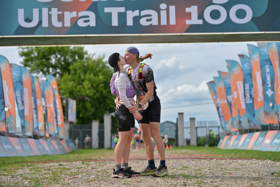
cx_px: 140
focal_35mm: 82
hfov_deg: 24.7
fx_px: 638
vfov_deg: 16.7
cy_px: 94
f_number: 2.8
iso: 125
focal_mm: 82
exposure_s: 1/2500
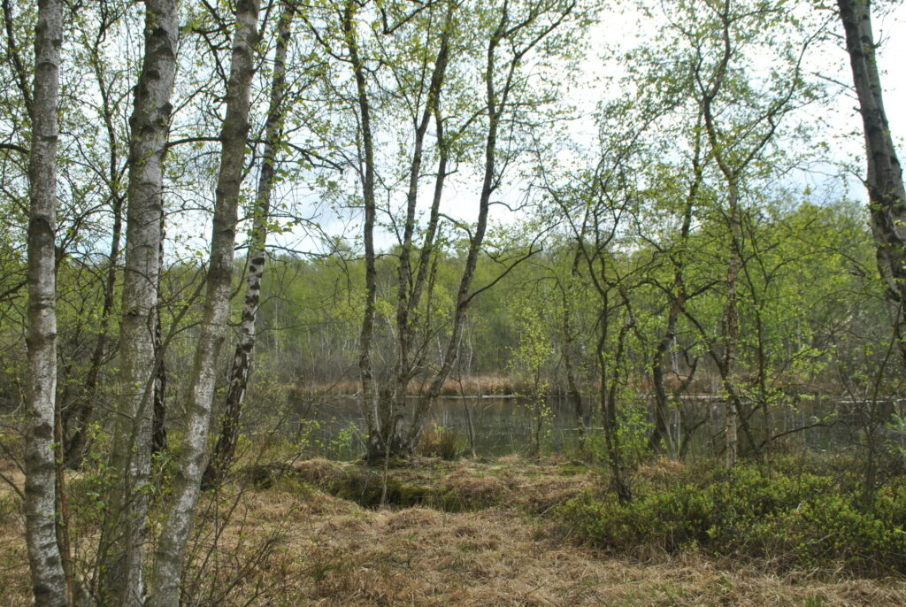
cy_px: 304
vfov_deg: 40.1
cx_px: 453
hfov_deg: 57.2
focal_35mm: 33
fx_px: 832
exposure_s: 1/200
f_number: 7.1
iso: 100
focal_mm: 22
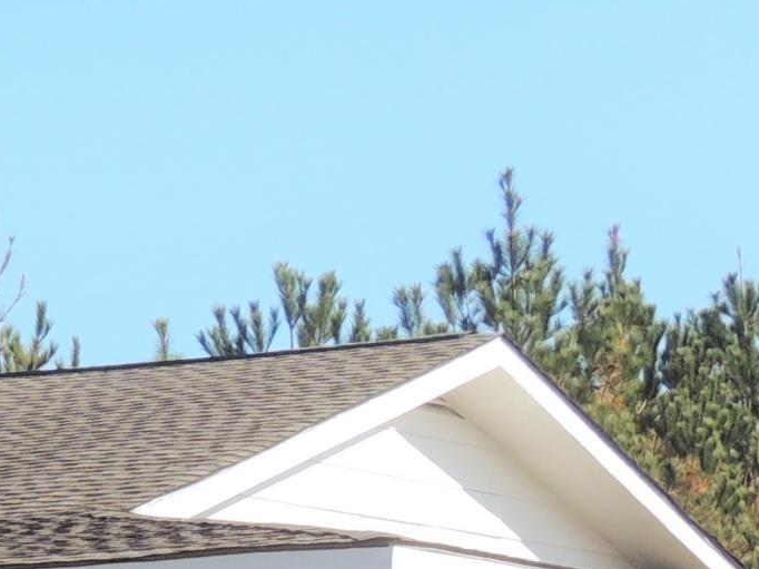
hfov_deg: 8.8
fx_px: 4822
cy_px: 607
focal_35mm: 220
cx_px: -258
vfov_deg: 6.7
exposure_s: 1/800
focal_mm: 8.9
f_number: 3.6
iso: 100
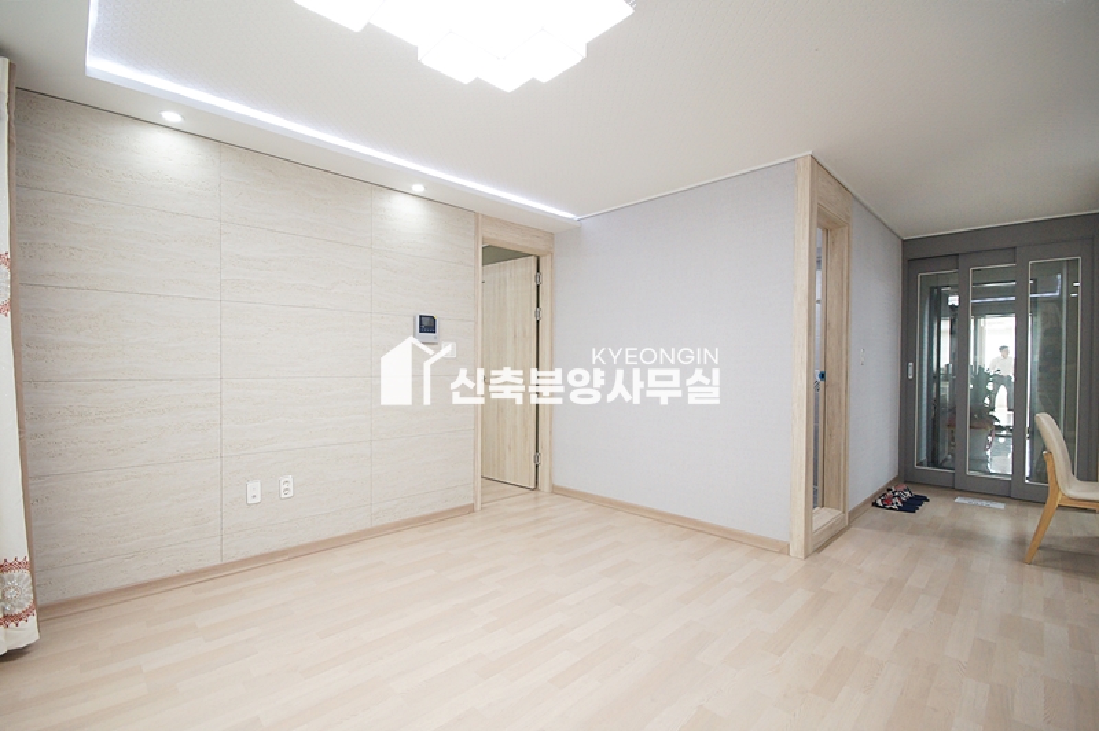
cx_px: 550
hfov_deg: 100.4
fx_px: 458
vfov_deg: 77.2
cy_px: 366
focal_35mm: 15
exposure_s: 1/25
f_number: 9
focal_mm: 10
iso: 800
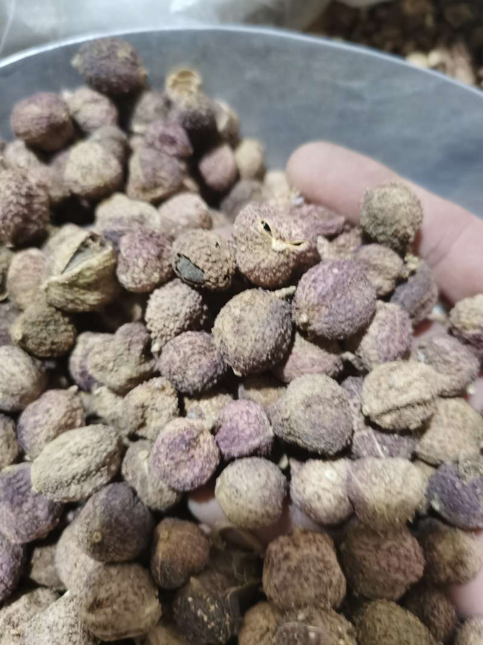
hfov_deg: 51.3
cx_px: 242
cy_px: 322
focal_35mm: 27
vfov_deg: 65.3
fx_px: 502
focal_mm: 5.58
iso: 500
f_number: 1.8
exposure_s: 1/20
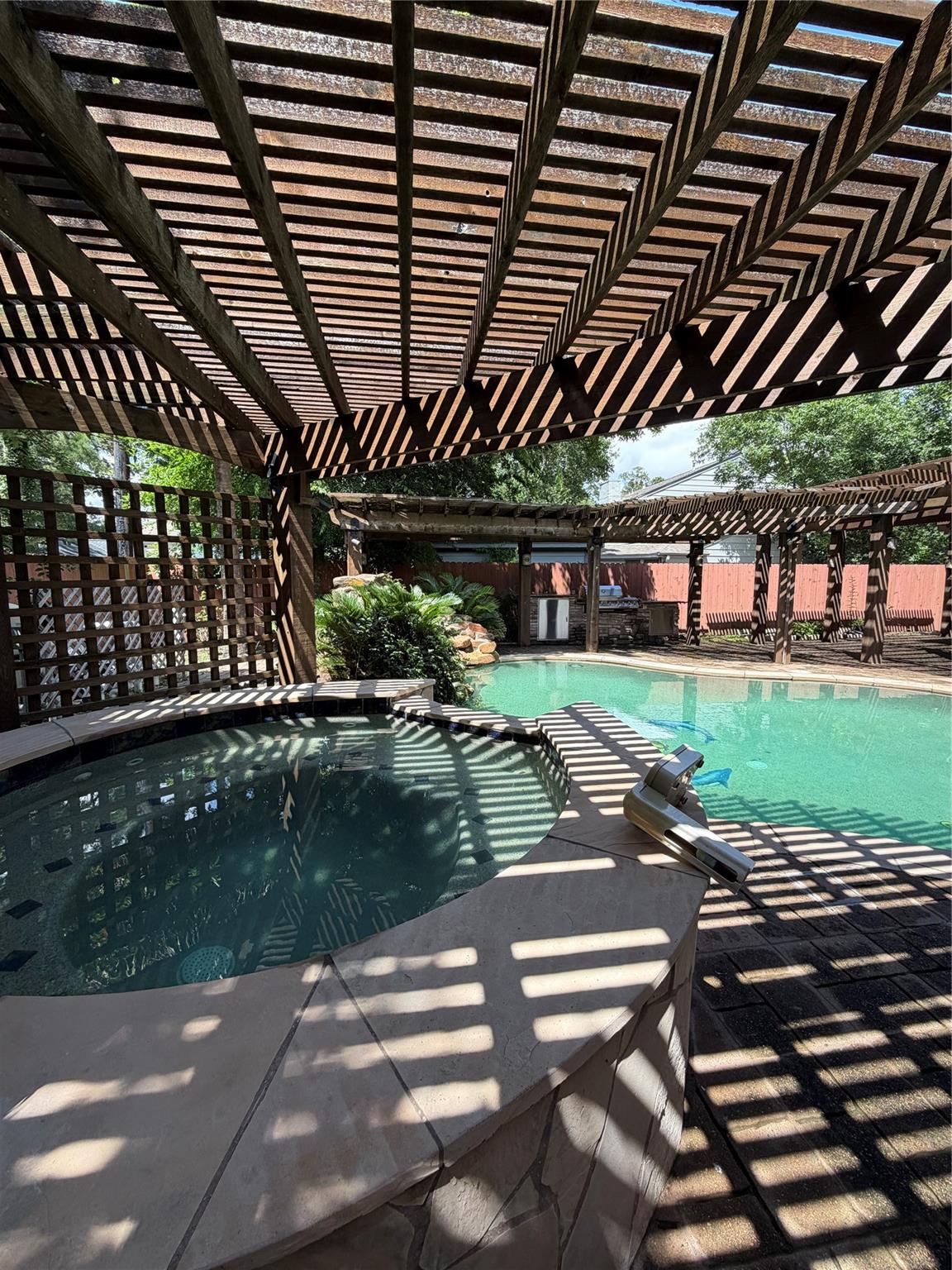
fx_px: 513
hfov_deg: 85.7
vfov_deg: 102.1
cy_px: 635
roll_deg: -0.1
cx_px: 476
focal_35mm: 14
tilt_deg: -6.0
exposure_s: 1/502
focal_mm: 2.22
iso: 64
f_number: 2.2
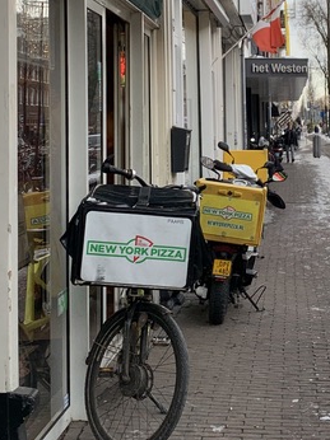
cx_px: 228
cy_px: 92
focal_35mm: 77
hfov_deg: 19.0
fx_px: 980
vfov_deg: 25.0
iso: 25
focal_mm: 4.25
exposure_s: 1/358
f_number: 1.8
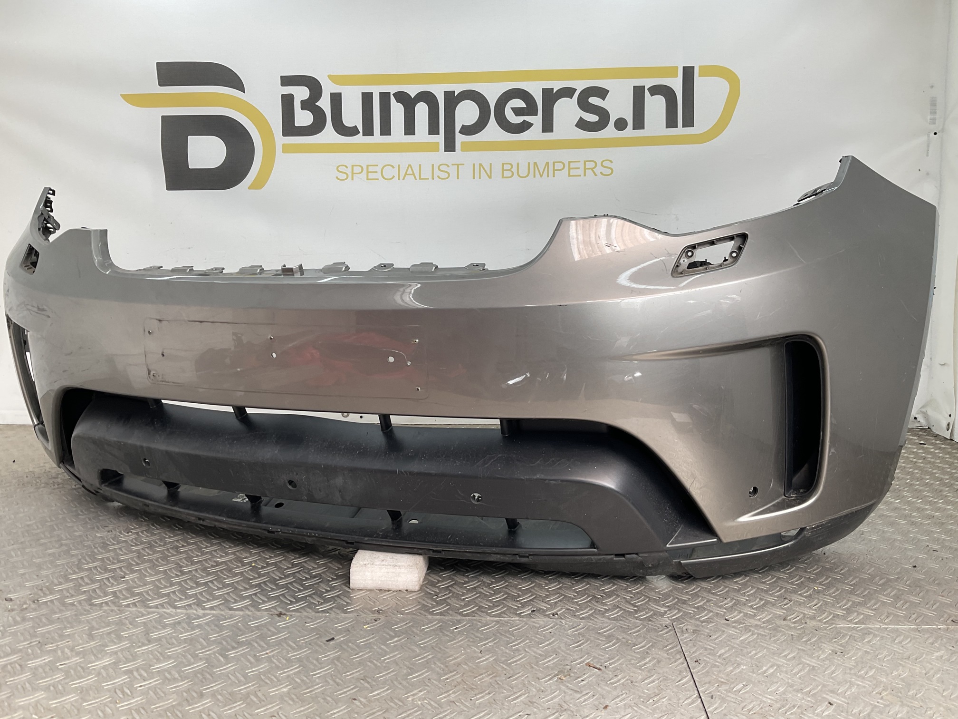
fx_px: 803
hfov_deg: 61.7
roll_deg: +0.0
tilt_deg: -9.2
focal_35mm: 29
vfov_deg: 48.2
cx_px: 479
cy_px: 360
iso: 16
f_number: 1.8
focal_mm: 3
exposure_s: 1/141
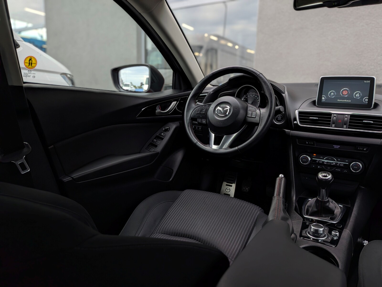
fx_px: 265
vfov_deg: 56.8
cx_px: 191
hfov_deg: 71.6
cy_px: 144
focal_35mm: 24
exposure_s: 1/341
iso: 30
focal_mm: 4.53
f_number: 1.7
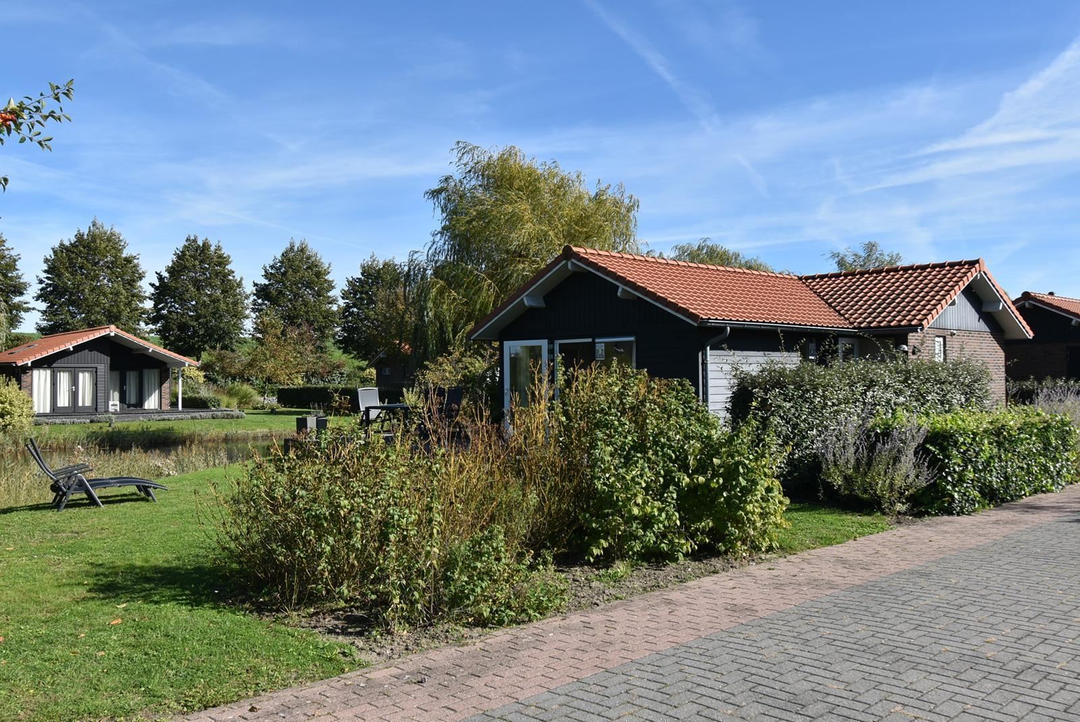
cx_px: 540
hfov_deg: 61.9
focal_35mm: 30
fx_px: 901
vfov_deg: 43.7
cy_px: 361
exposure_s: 1/320
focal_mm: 20
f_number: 9
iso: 200
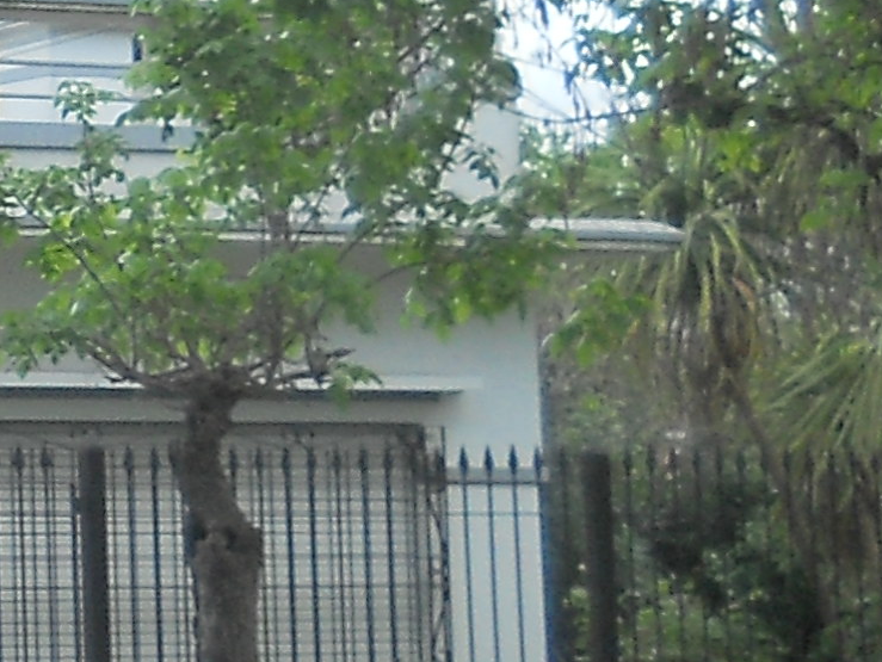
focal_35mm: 181
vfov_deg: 8.2
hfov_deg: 9.9
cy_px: 119
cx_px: -1013
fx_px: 4614
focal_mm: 6.72
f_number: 5.5
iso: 80
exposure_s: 1/160
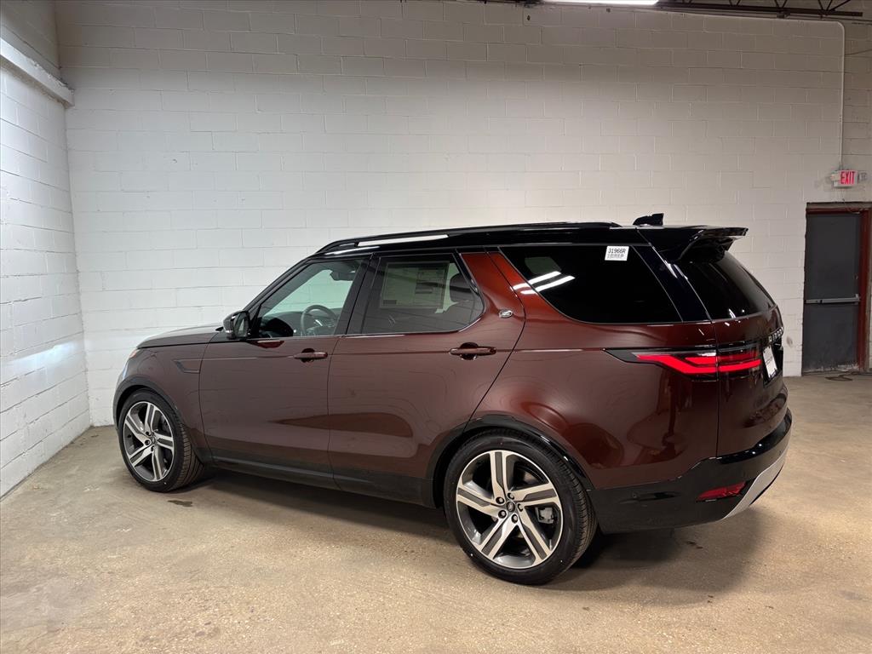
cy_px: 327
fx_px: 655
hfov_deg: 67.3
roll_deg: +1.3
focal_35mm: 26
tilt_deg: -6.4
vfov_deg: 53.1
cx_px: 436
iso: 40
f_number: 1.6
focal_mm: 5.96
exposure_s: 1/125
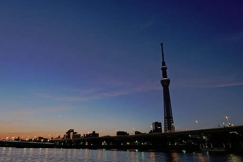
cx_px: 122
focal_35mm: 24
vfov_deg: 53.1
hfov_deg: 73.8
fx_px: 162
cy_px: 81
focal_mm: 8.82
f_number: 2.2
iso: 100
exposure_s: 3.2
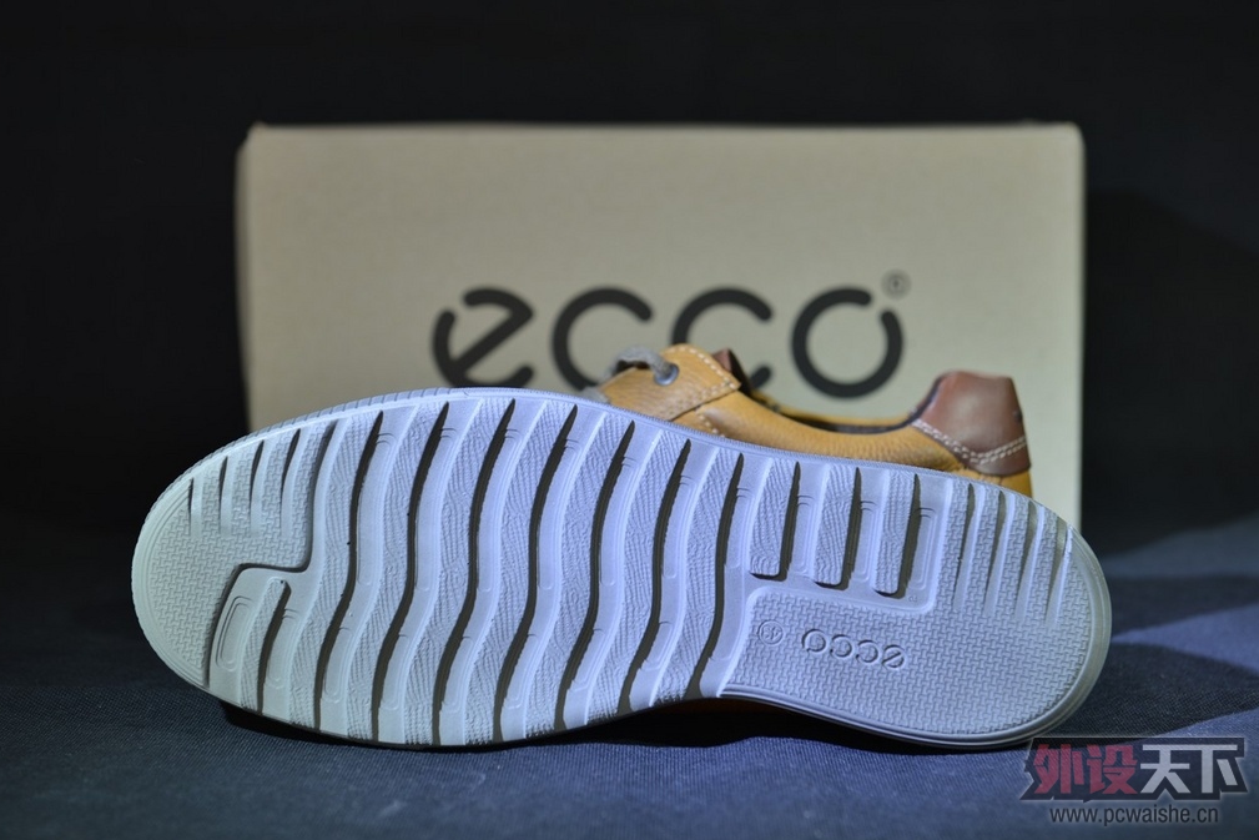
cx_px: 625
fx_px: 2343
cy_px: 424
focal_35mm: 67
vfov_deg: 20.3
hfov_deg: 30.1
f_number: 5.6
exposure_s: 1/13
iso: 100
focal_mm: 66
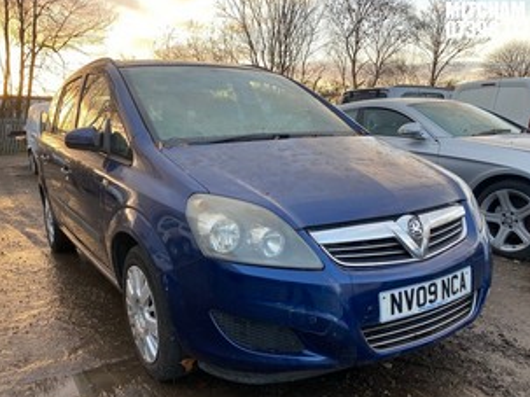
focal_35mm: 30
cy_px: 226
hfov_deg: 60.0
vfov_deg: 46.6
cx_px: 264
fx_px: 459
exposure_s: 1/122
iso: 64
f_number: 1.8
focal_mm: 4.25
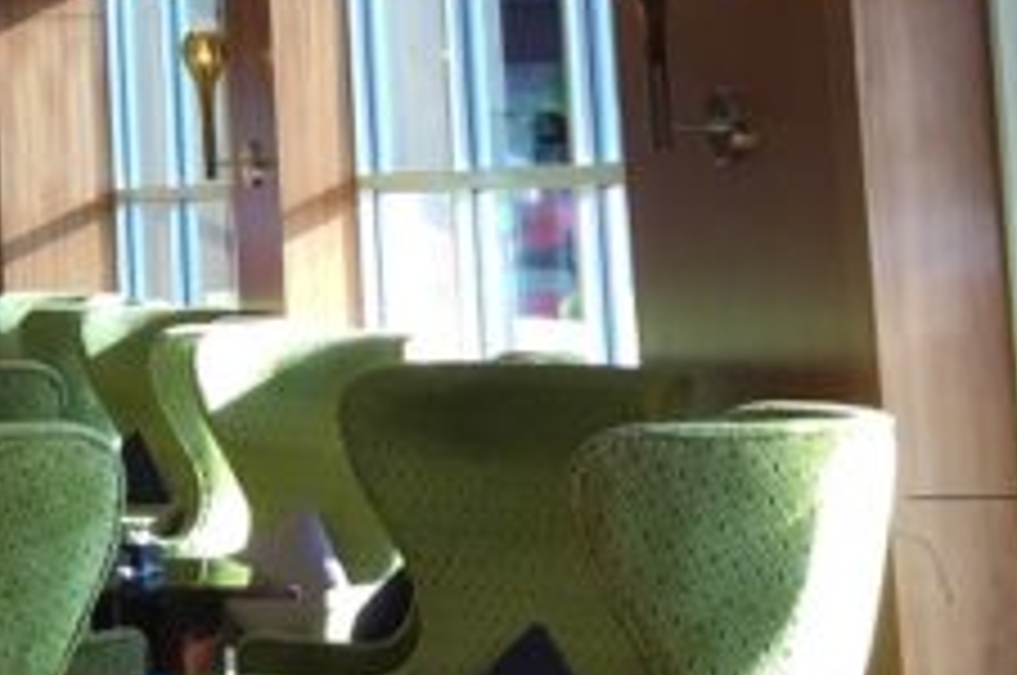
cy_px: -173
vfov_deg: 12.0
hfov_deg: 16.5
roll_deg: -0.2
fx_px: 3131
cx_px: -585
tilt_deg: +6.8
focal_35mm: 111
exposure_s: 1/100
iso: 40
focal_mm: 4.15
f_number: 2.2
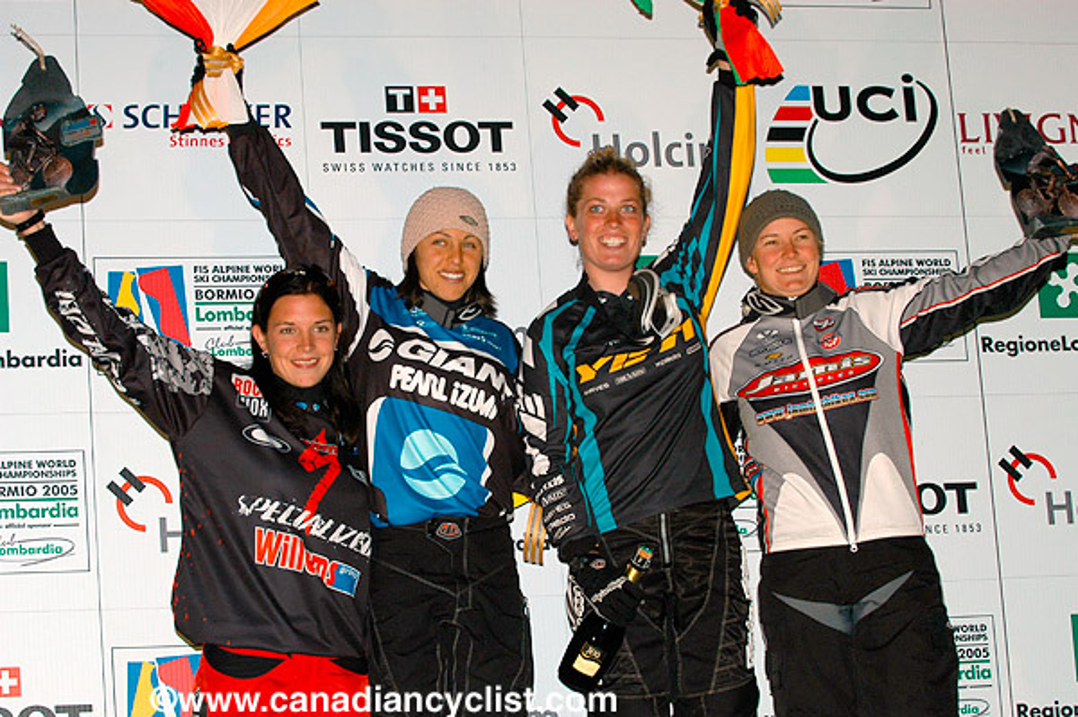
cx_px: 539
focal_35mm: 105
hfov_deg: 19.5
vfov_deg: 13.0
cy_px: 358
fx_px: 3142
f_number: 4
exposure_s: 1/180
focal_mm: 70
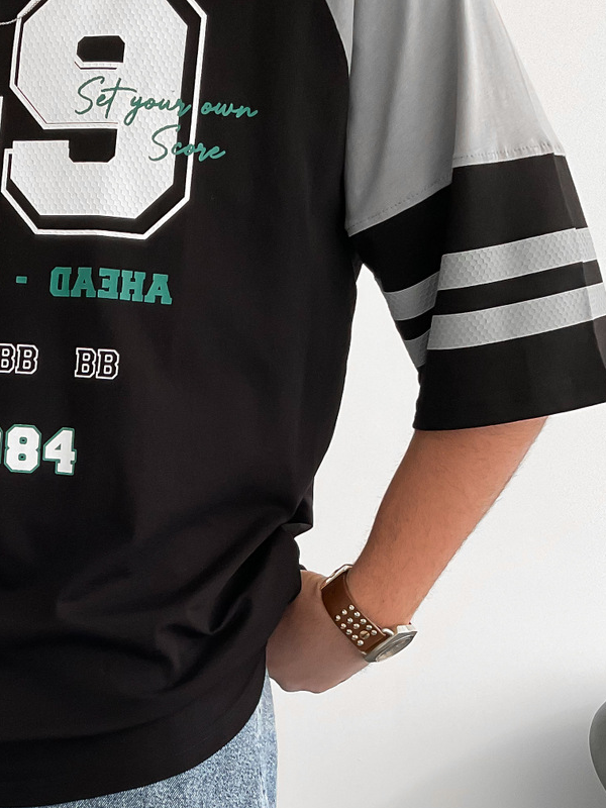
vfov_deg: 32.7
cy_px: 589
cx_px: 70
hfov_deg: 24.6
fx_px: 1354
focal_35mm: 58
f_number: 1.8
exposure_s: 1/100
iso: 64
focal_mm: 3
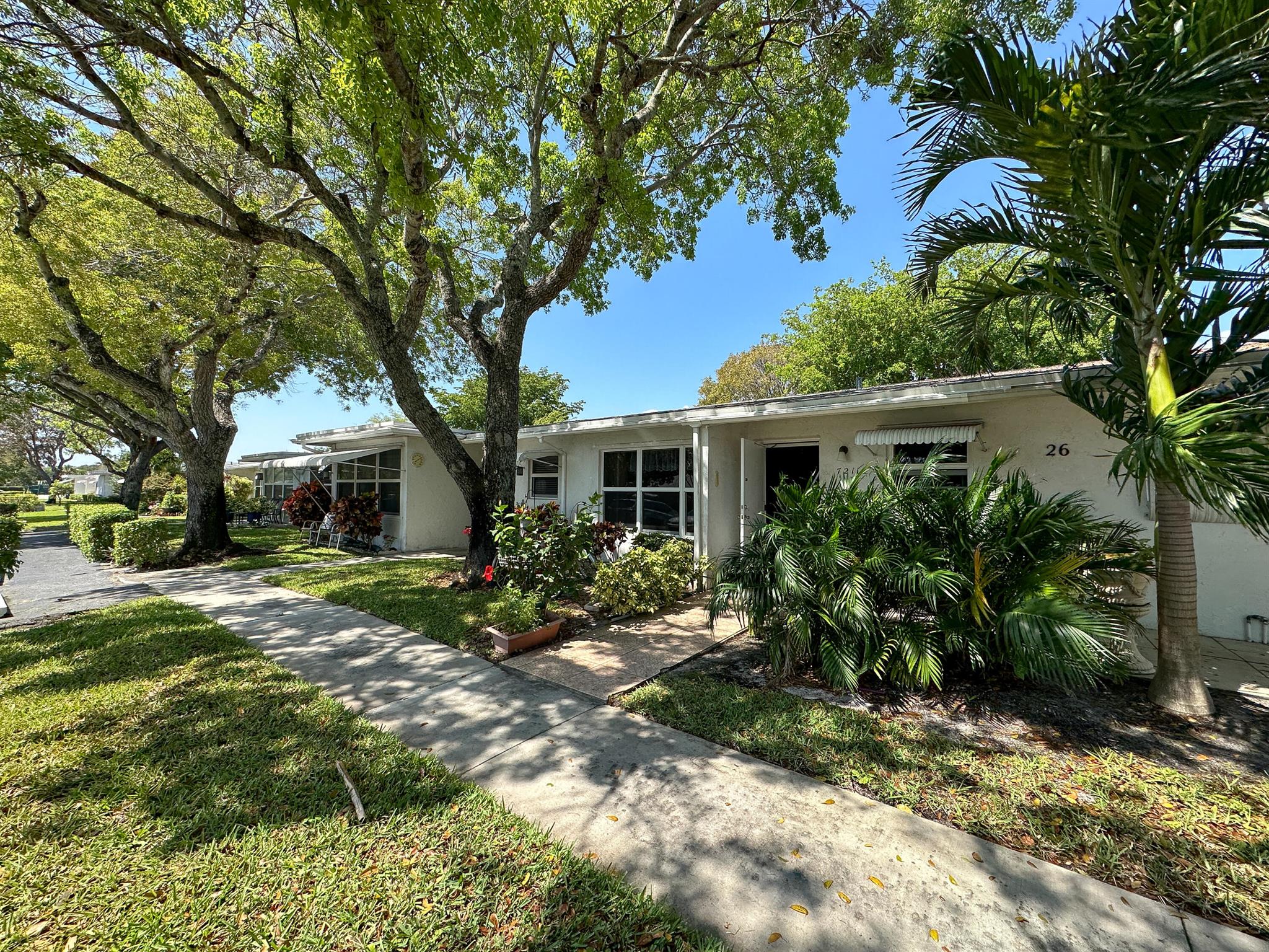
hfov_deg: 102.1
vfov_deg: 85.7
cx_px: 634
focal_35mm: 14
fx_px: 513
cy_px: 476
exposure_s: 1/769
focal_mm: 2.22
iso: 50
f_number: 2.2
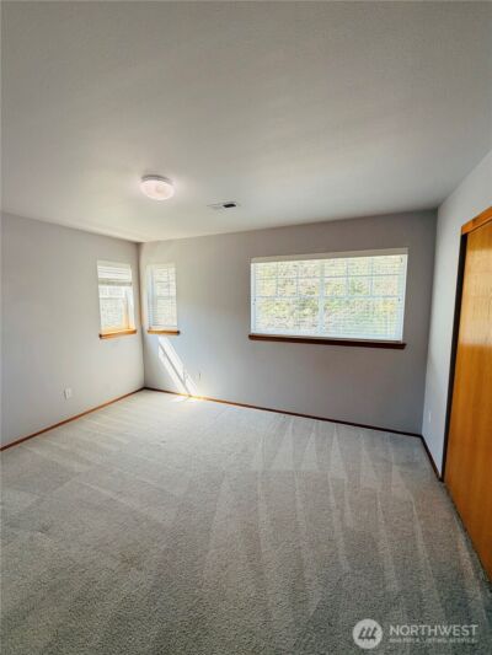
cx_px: 246
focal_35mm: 14
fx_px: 265
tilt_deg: -6.5
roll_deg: +0.1
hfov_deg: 85.7
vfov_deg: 102.1
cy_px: 328
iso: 125
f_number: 2.2
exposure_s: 1/121
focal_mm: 2.22
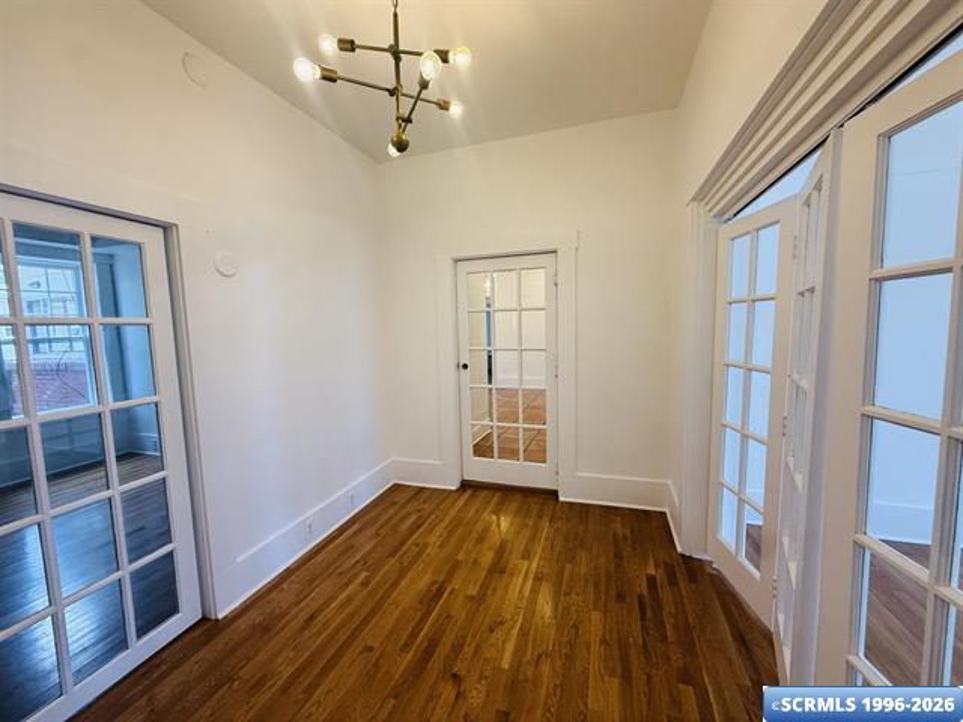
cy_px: 361
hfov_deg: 102.1
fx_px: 389
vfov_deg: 85.7
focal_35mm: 14
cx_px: 482
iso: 125
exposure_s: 1/120
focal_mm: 2.22
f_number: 2.2
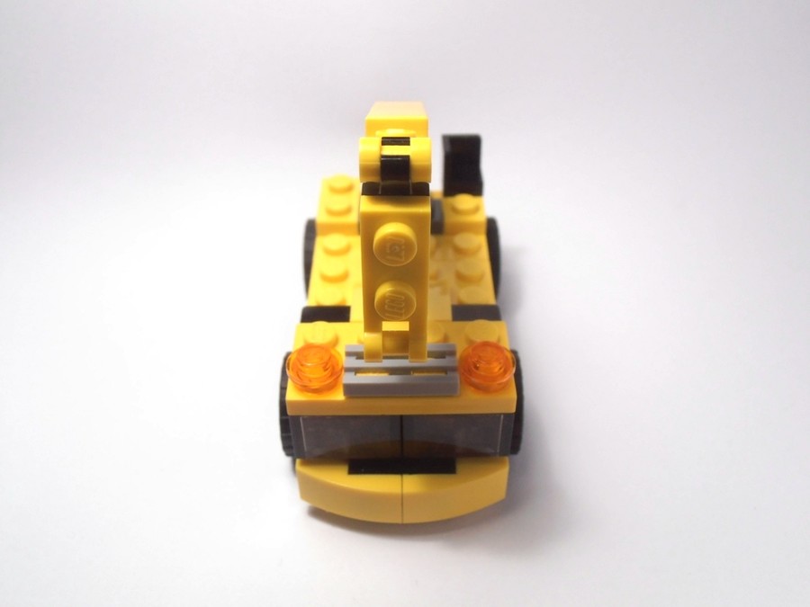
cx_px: 405
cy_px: 304
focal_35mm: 37
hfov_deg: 50.1
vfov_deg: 38.7
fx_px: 866
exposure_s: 1/80
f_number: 3.9
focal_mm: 6.61
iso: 80
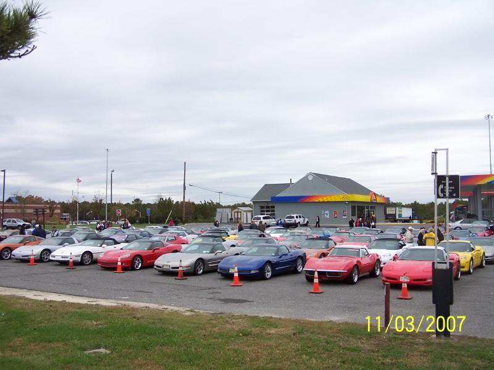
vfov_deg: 37.7
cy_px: 185
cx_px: 247
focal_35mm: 38
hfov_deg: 49.0
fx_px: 542
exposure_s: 1/250
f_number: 2.8
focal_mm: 6.3
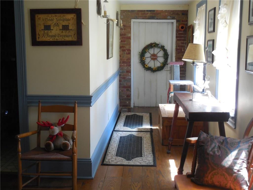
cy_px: 95
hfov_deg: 43.9
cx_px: 126
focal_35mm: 43
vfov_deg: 33.6
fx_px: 314
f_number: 3.9
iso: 320
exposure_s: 1/30
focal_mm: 7.8
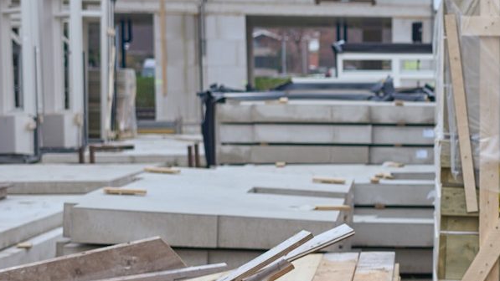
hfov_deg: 15.7
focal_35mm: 122
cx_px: 825
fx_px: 1618
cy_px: 232
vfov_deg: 9.9
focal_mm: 35
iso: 100
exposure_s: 1/200
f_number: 3.5
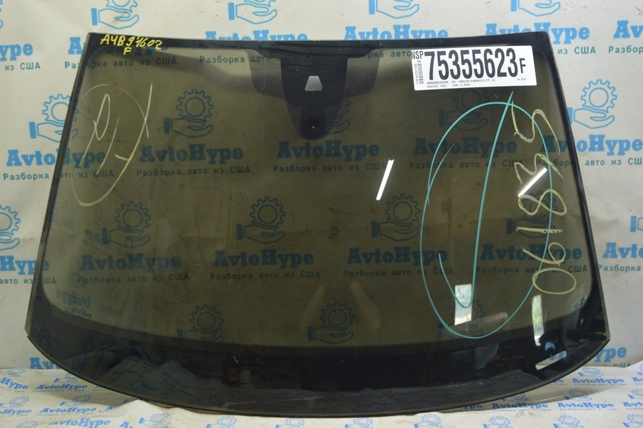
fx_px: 589
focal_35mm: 33
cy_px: 214
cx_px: 322
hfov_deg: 57.3
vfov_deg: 39.9
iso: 400
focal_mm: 22
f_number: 5.6
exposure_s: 1/20
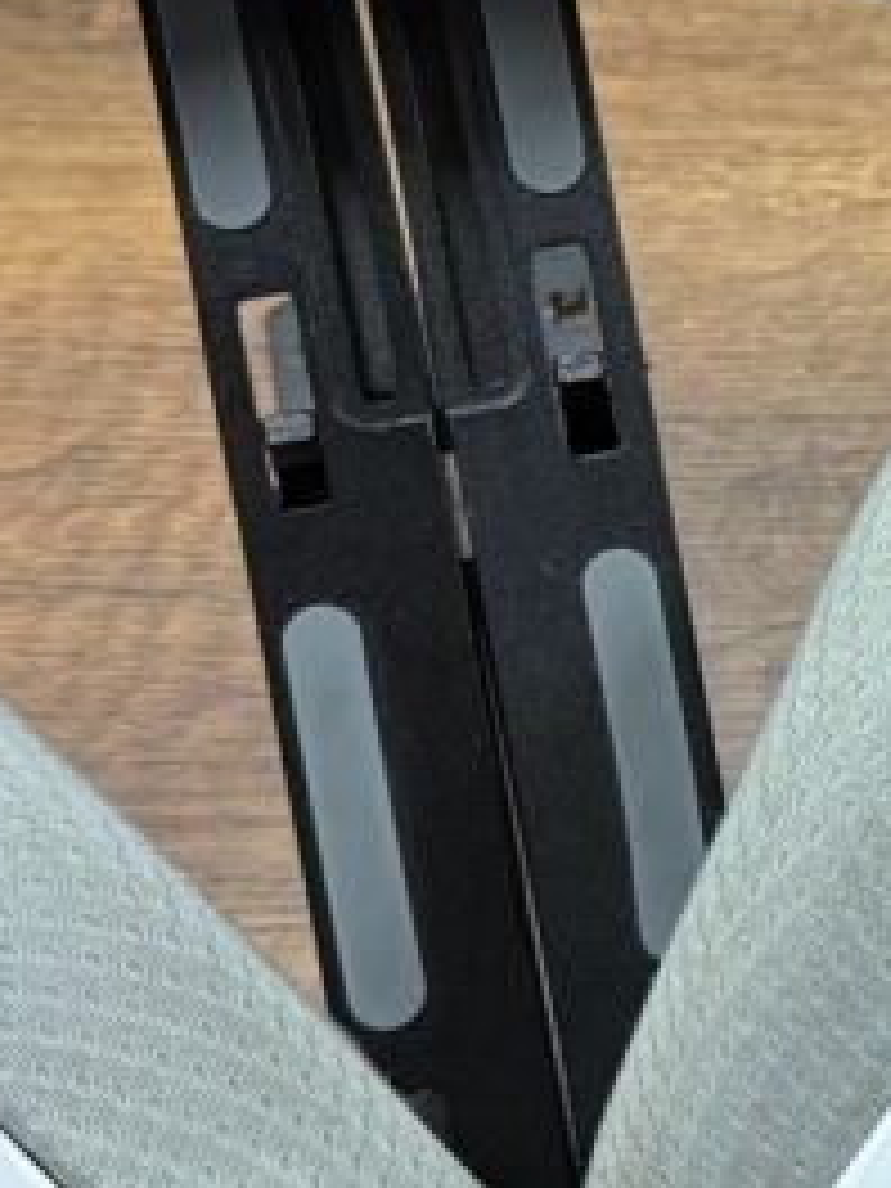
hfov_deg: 12.6
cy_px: 310
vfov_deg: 17.9
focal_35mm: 109
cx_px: 1476
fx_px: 3741
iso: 200
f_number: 1.78
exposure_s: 1/50
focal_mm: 6.76
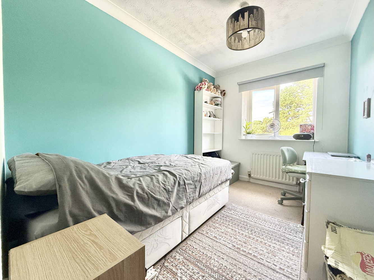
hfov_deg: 102.1
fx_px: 151
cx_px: 187
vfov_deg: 85.7
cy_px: 140
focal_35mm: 14
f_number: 2.2
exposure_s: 1/99
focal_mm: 2.22
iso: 250
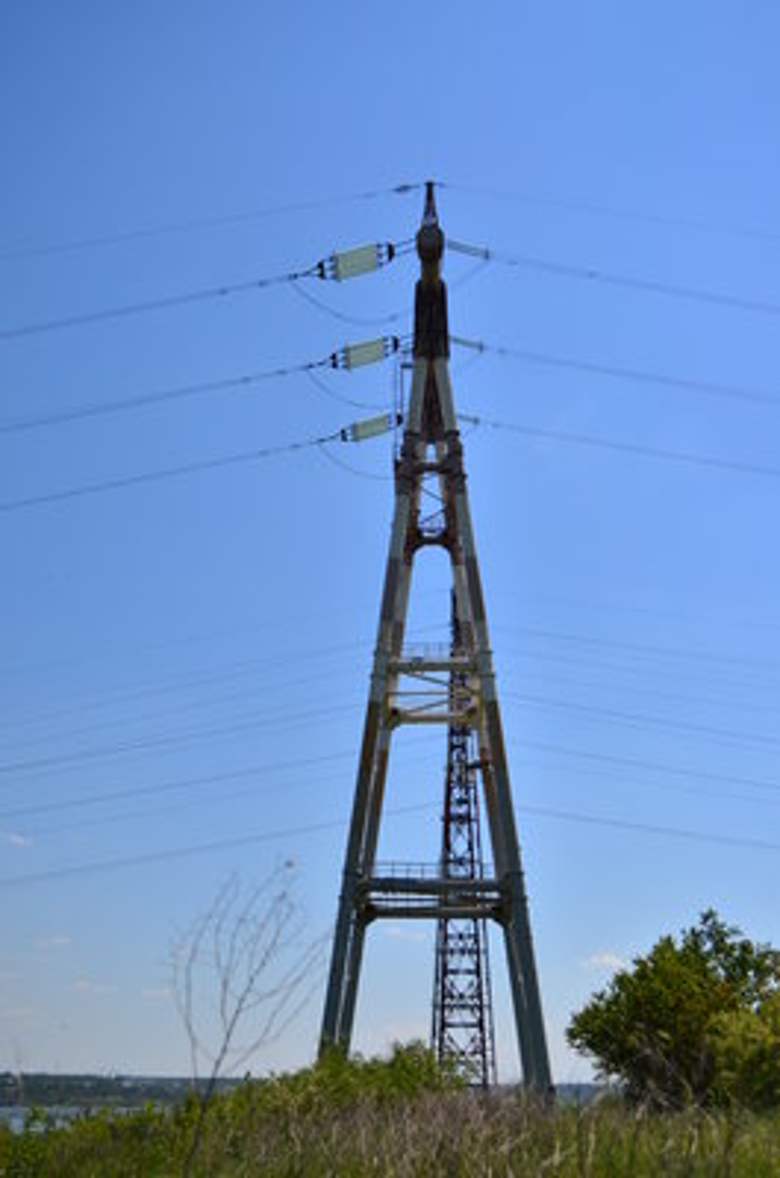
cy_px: 589
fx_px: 1371
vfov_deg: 46.5
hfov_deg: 31.8
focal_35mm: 42
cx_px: 390
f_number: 4.5
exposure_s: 1/4000
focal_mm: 28
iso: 200
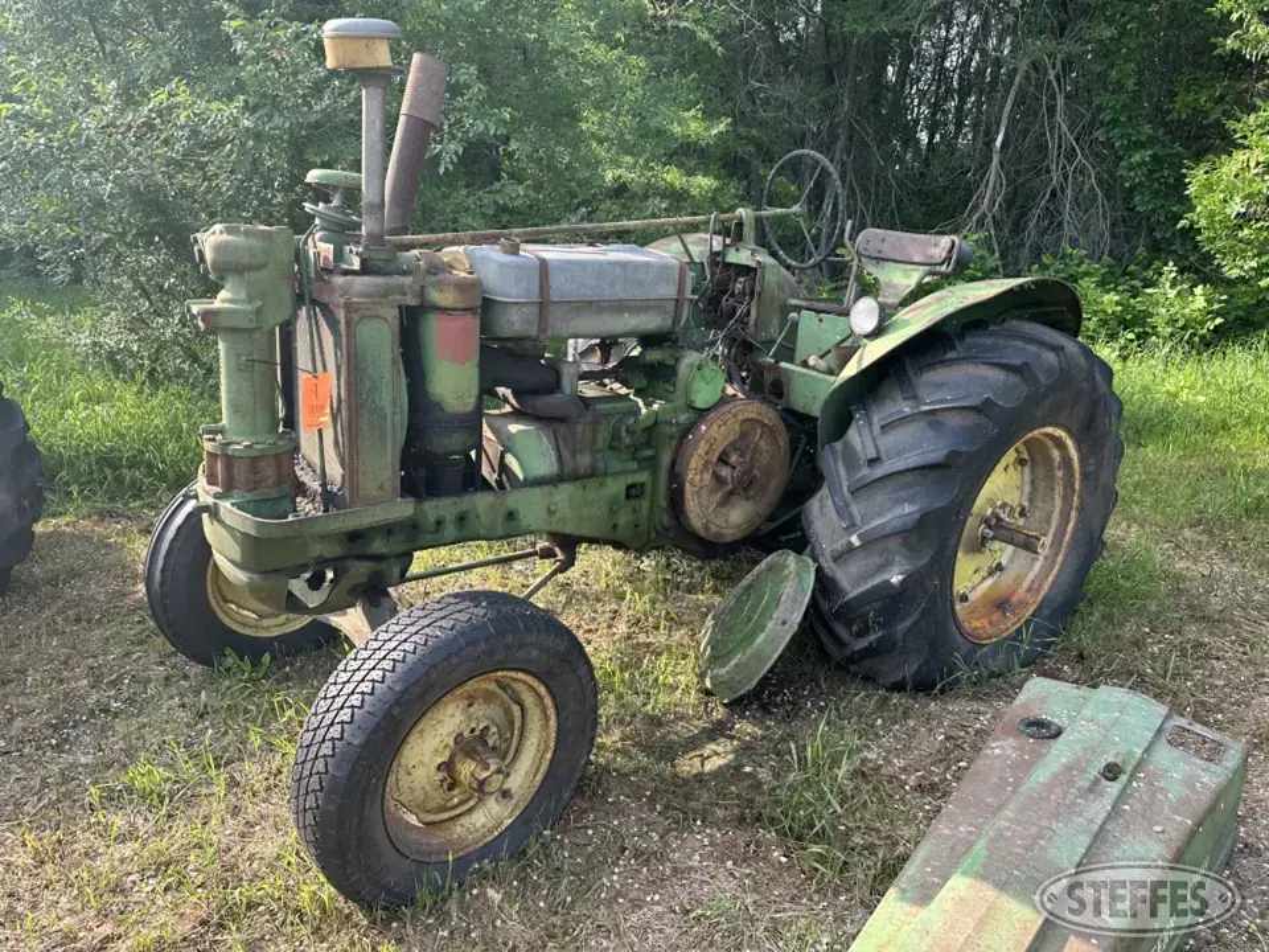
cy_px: 476
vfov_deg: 56.8
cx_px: 634
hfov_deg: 71.6
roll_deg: -1.6
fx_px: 880
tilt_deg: -18.6
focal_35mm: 24
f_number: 1.78
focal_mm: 6.86
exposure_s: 1/543
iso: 80
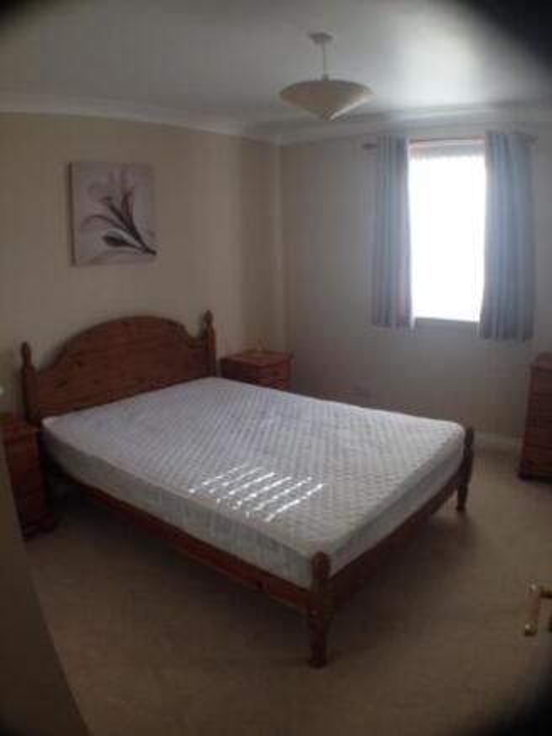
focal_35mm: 35
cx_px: 276
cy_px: 368
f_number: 2.4
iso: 80
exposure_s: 1/120
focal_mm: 4.28
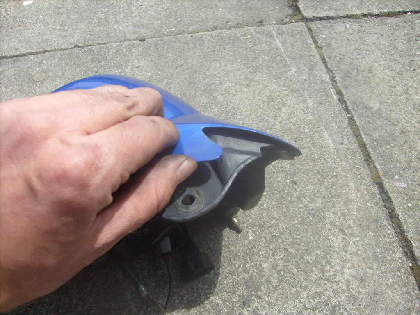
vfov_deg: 40.7
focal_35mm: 35
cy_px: 158
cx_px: 210
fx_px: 425
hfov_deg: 52.6
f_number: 7.1
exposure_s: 1/250
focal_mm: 5.8
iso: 80
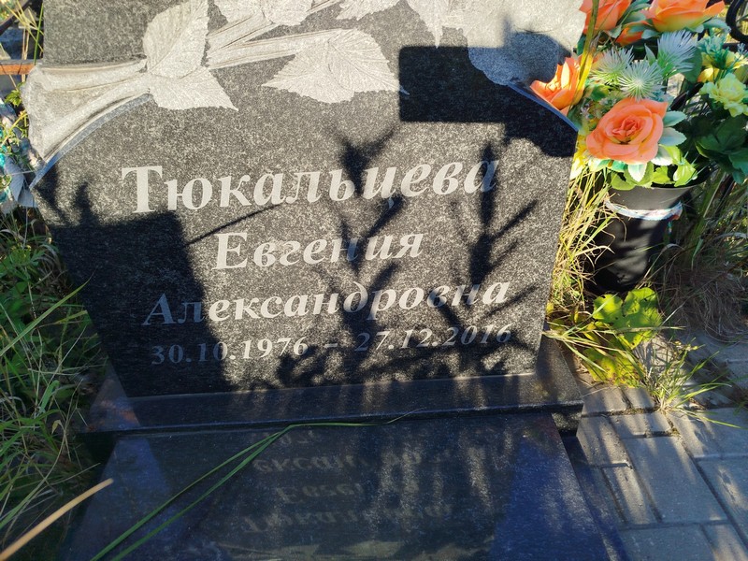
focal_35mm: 24
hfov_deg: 71.6
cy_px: 280
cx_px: 374
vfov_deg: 56.8
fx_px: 519
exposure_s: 1/451
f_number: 1.7
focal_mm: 5.31
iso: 50
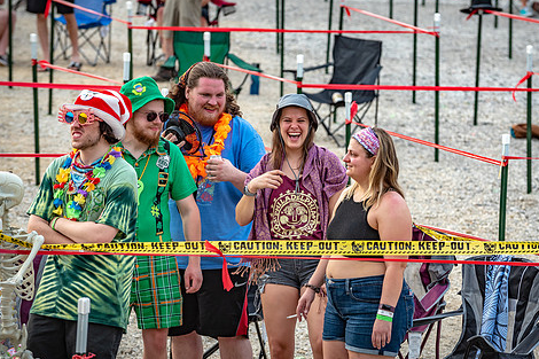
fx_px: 3697
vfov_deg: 5.6
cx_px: 298
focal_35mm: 247
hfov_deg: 8.3
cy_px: 169
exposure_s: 1/500
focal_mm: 200
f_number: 5.6
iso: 500
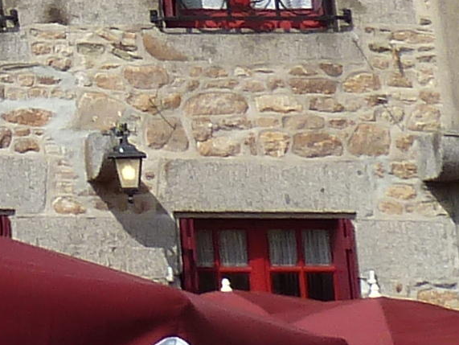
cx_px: -495
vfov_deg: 7.7
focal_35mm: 175
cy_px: -581
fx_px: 2322
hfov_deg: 10.3
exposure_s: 1/400
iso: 80
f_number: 4.5
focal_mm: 4.1
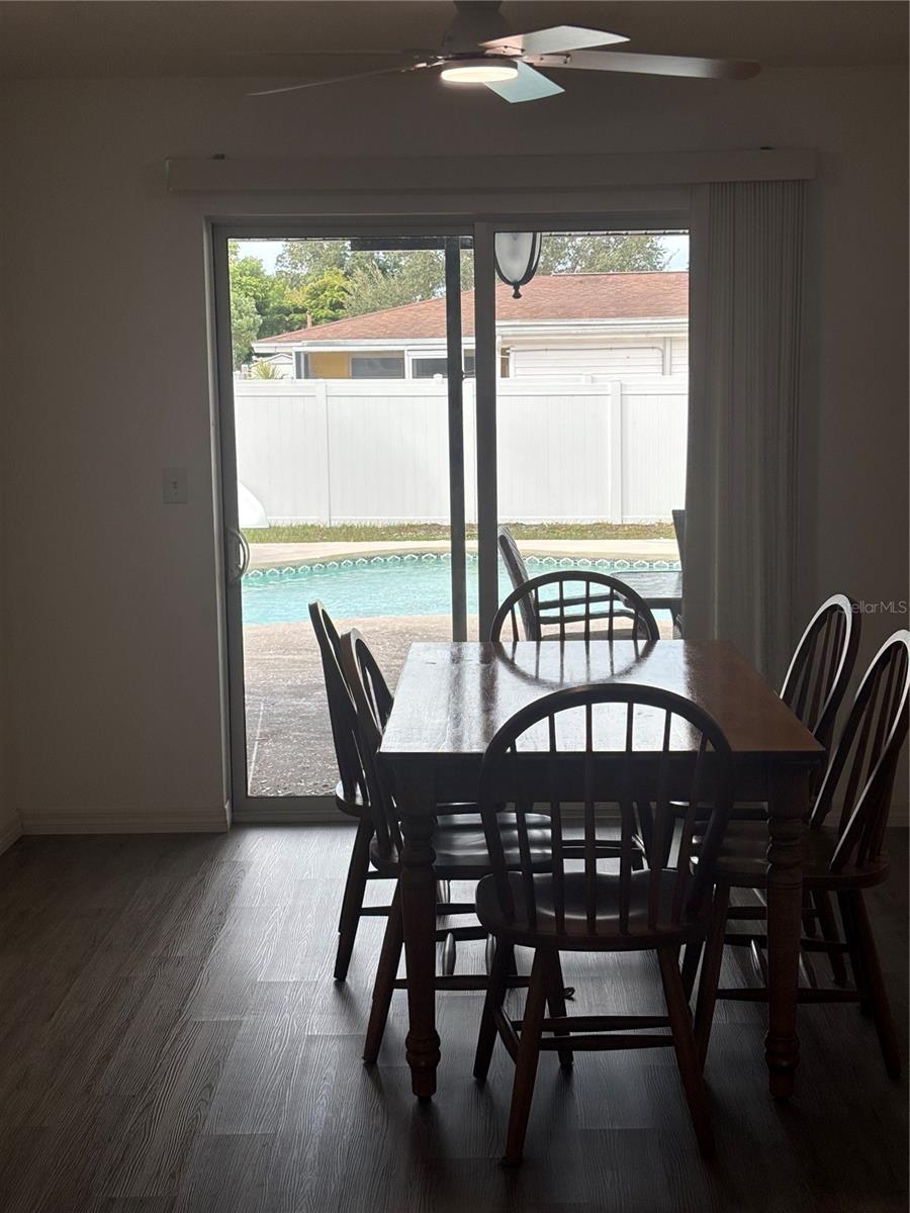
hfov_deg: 28.0
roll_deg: +0.0
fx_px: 1823
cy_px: 606
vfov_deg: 36.8
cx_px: 455
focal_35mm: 52
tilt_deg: -7.6
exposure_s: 1/601
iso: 32
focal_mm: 5.96
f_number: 1.6
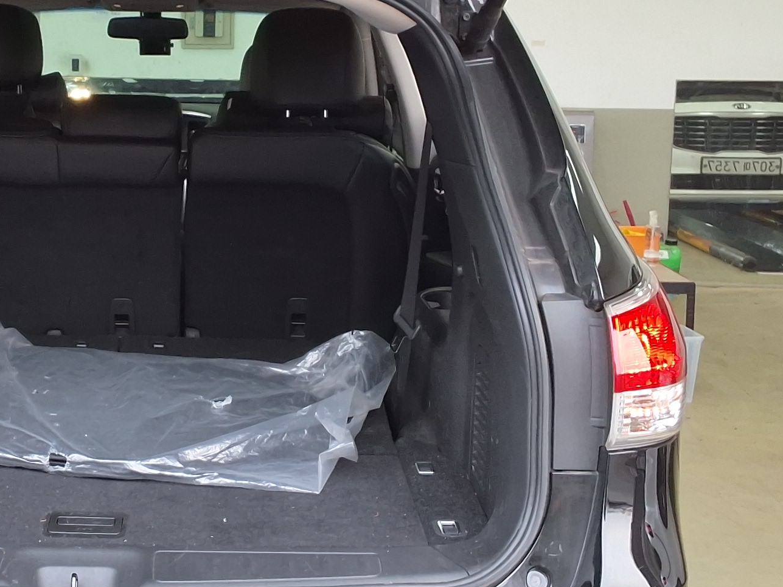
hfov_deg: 26.9
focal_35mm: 71
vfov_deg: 20.7
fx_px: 1606
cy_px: 209
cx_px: 152
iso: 32
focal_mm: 2.91
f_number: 1.9
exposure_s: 1/120
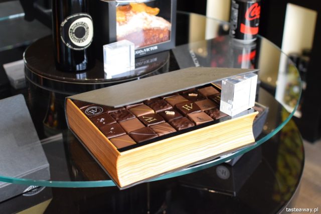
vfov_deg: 25.8
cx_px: 160
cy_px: 107
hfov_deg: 37.8
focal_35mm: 52
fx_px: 468
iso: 2200
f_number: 5
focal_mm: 35
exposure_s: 1/125
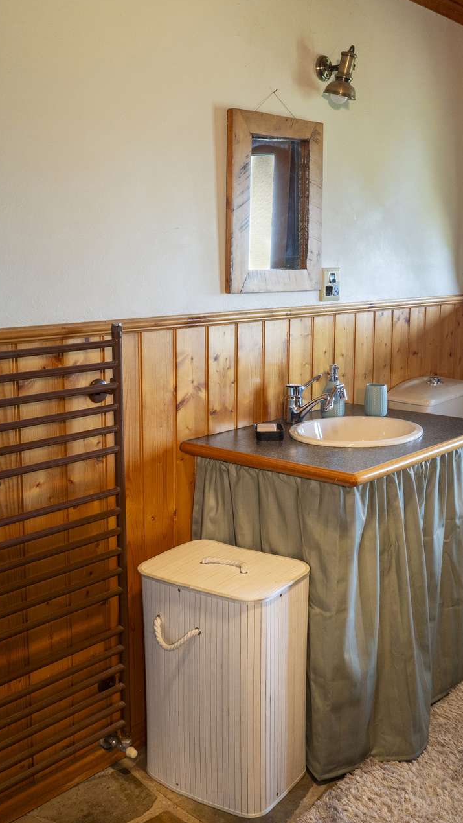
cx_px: 229
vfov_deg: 52.8
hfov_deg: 31.2
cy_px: 410
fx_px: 829
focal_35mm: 38
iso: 400
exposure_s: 1/10
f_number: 9
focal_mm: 16
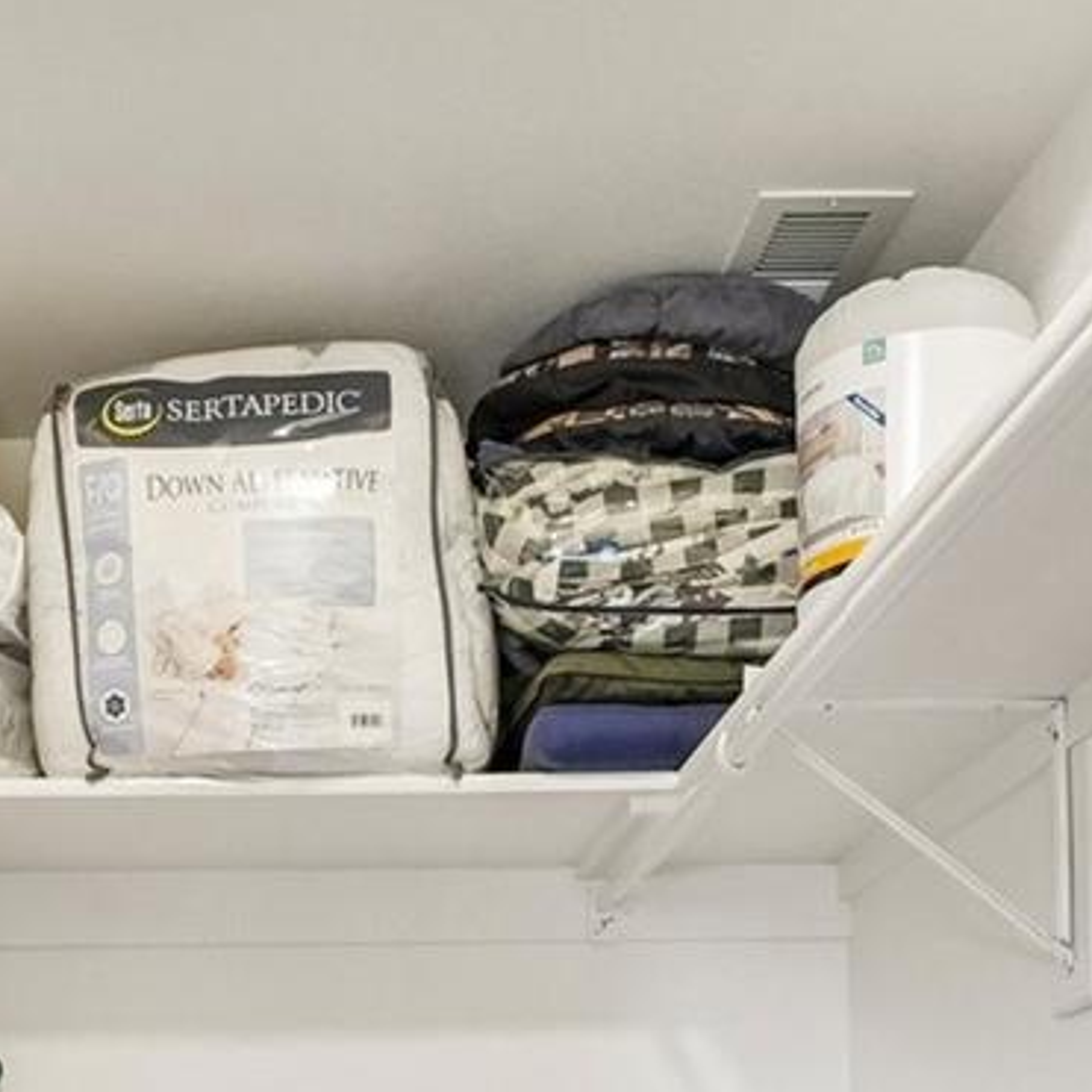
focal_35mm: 57
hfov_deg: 29.4
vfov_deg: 26.6
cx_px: 250
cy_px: 1304
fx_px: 2041
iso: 800
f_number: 8
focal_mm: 10.4
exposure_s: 1/3.33
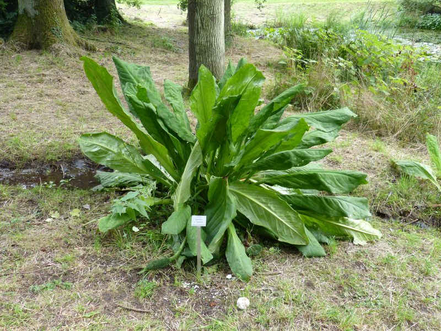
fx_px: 369
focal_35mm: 29
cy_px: 166
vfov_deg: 48.2
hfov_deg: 61.7
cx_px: 220
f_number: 2.9
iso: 100
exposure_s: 1/80
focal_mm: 5.1
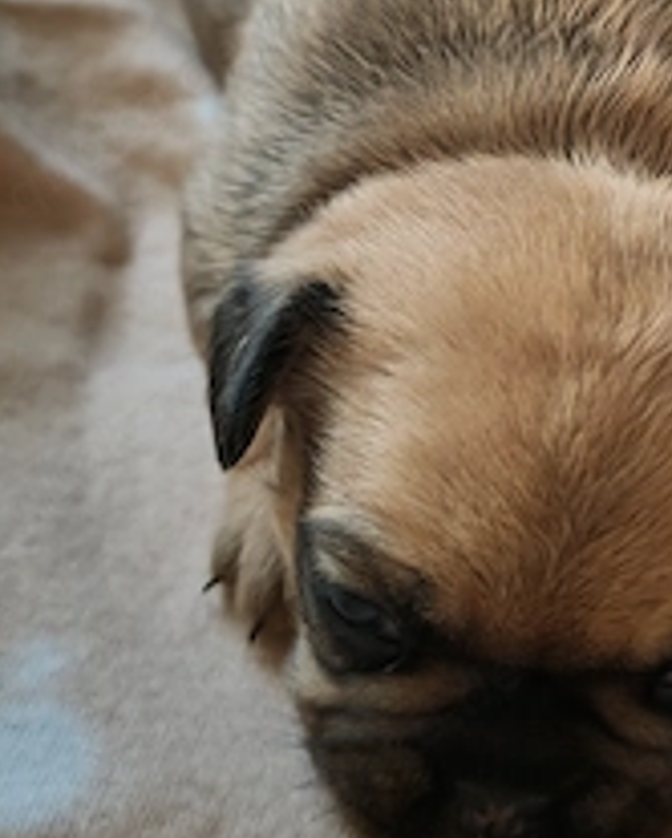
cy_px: 186
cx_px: 551
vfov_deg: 28.2
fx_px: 1638
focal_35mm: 66
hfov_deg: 22.8
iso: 50
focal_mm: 8.71
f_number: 1.67
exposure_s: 1/102
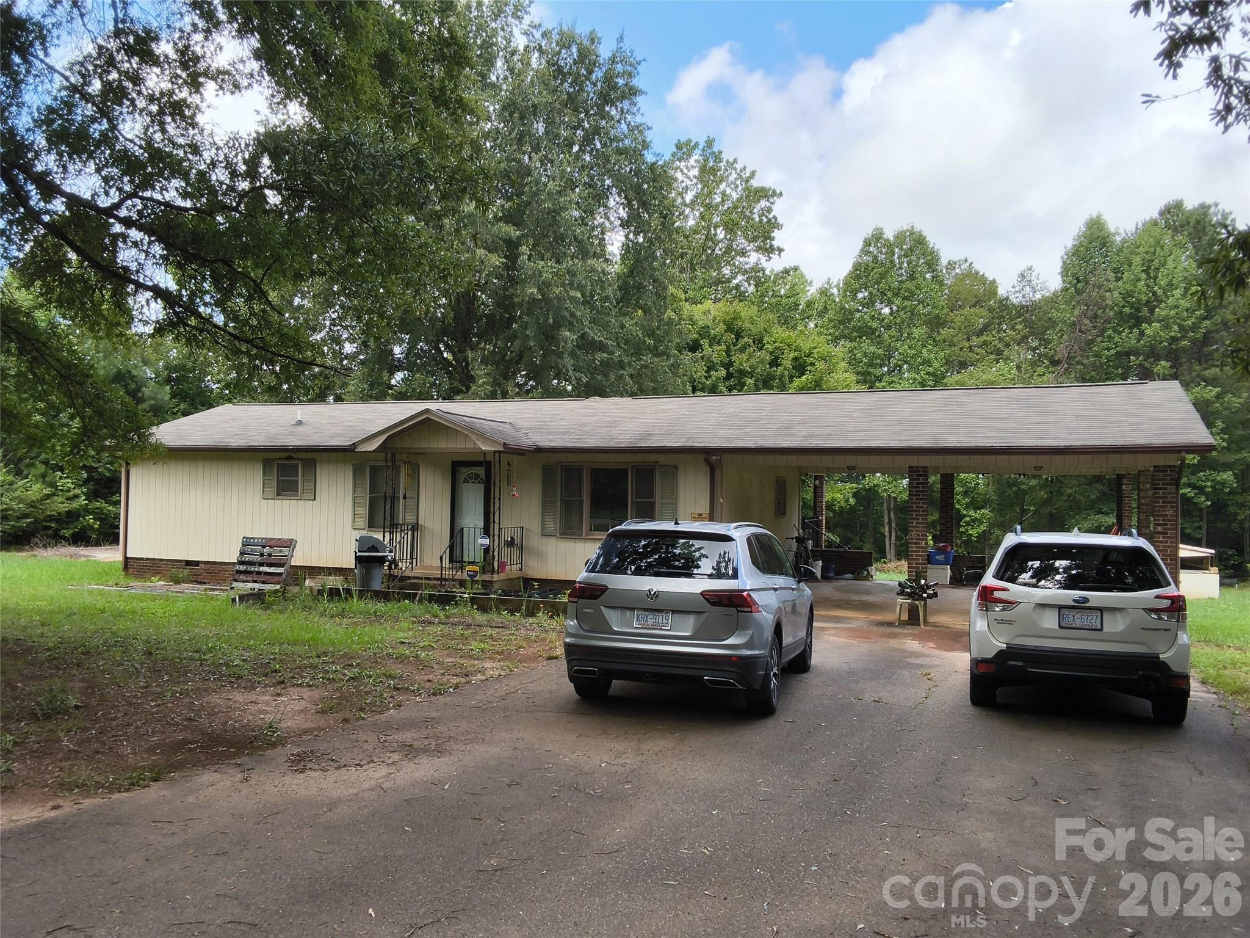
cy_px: 469
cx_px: 625
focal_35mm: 27
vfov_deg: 51.4
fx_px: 975
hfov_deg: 65.3
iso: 32
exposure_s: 1/560
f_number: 2
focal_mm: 2.87
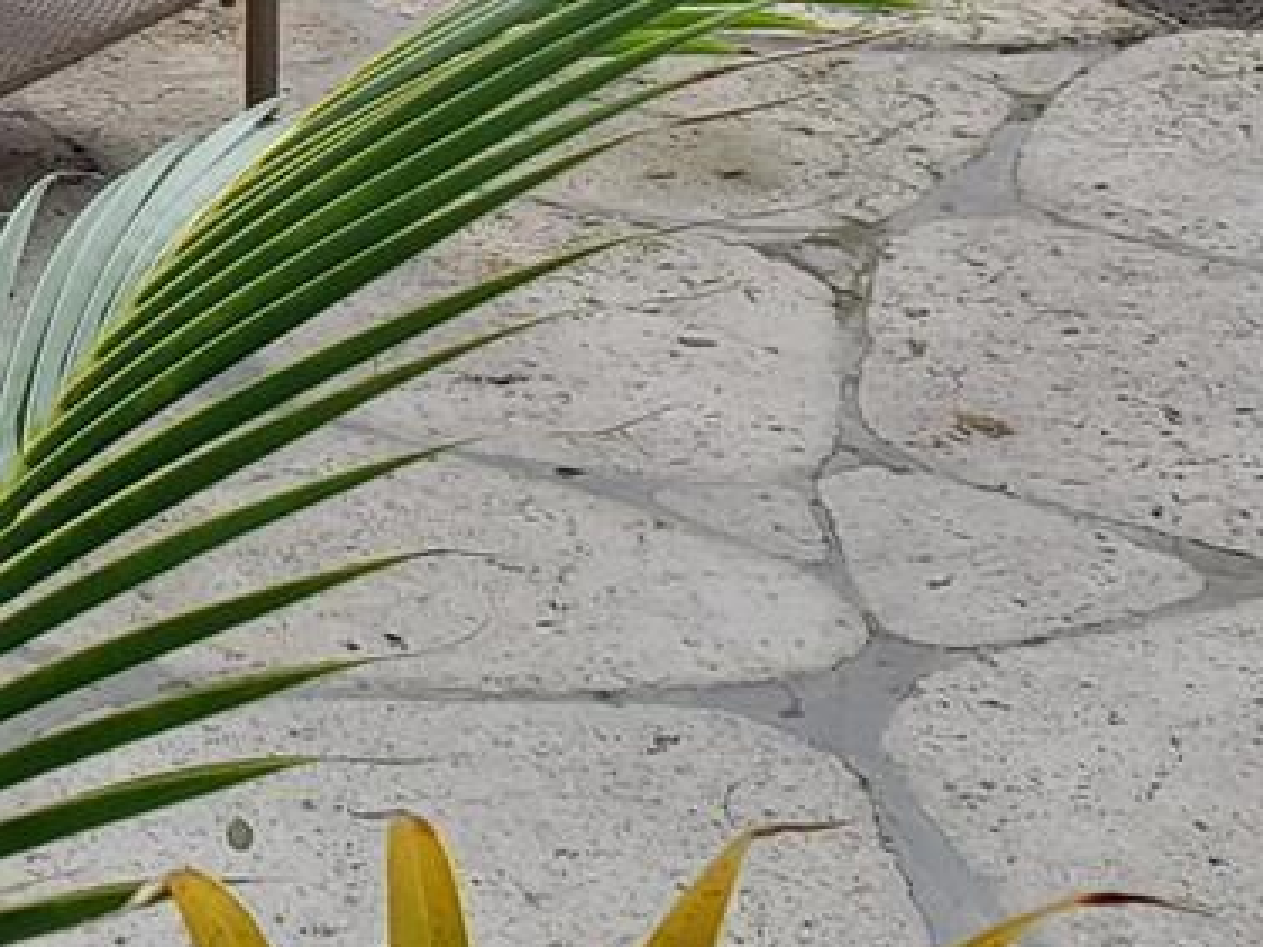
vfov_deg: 12.2
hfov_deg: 16.9
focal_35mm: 111
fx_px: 4049
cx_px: -273
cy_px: -785
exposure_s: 1/247
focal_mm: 4.3
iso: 50
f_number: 2.4
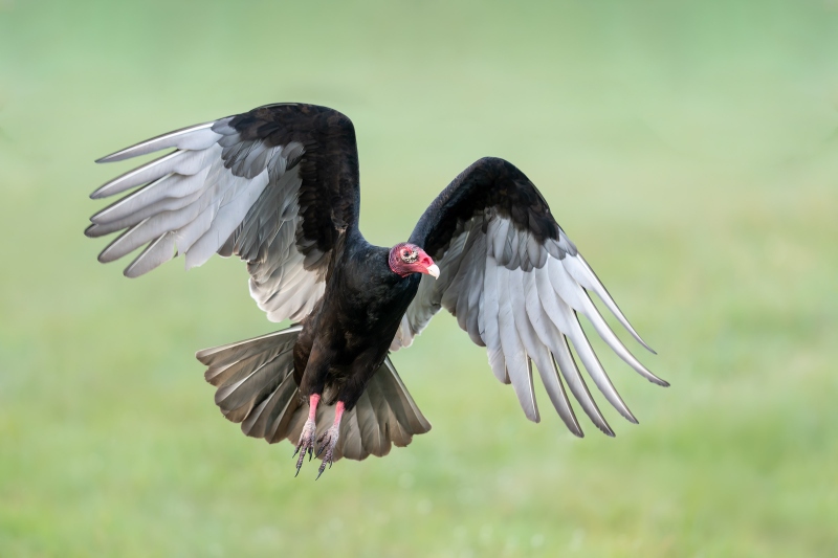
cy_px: 279
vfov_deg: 4.6
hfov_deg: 6.9
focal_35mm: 300
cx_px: 419
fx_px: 6981
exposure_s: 1/2500
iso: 2000
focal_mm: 300
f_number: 2.8
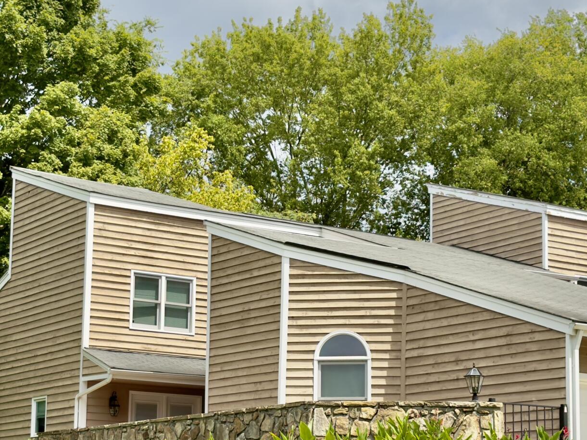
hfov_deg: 22.8
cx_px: 275
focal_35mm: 86
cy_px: 291
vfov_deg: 17.1
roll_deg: -0.2
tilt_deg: +8.1
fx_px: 1458
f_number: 1.78
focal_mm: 6.76
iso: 80
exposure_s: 1/3610
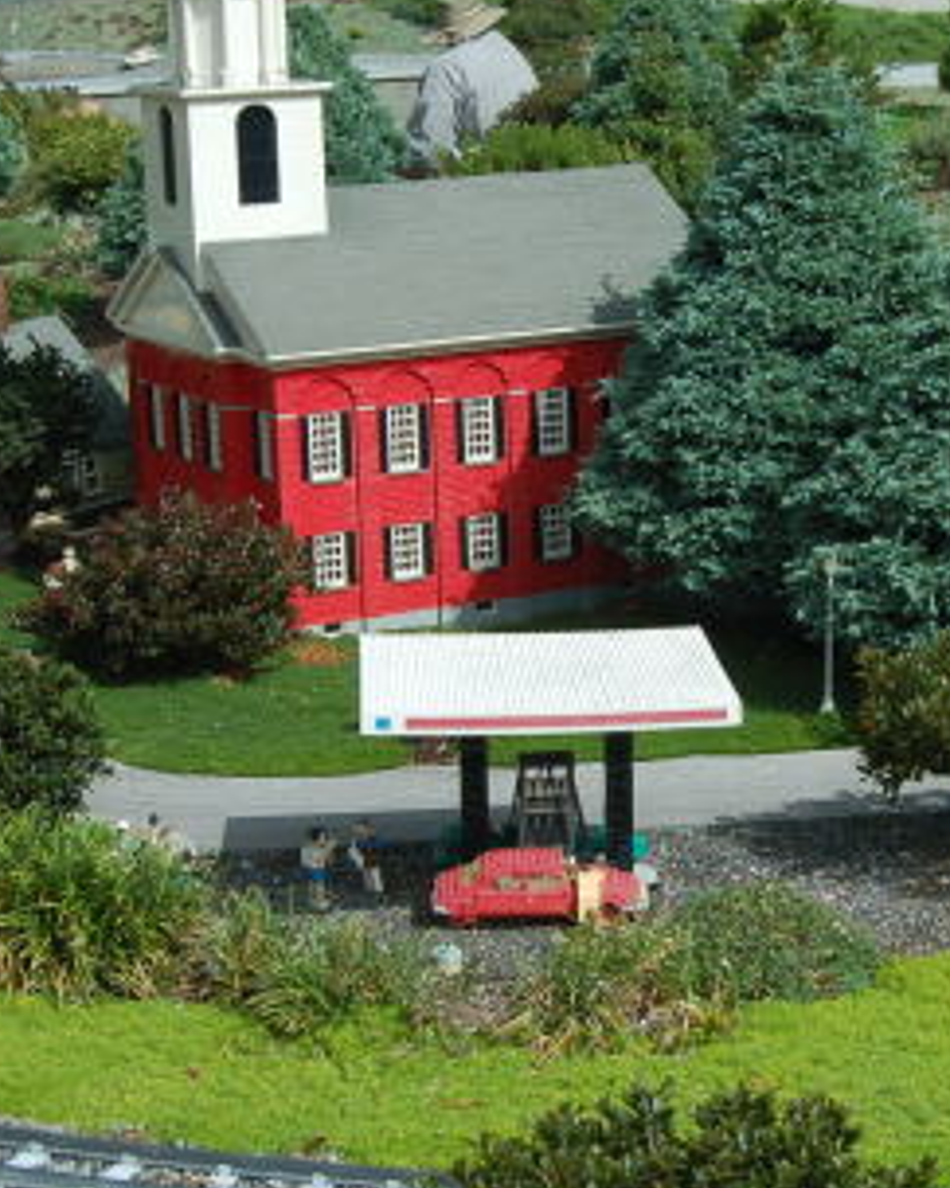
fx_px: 3130
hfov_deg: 17.2
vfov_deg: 21.5
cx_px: 688
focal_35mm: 89
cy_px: 492
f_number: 7.1
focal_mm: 30
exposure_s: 1/200
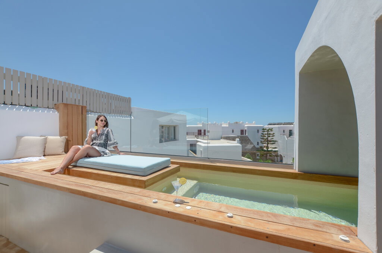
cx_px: 191
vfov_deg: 77.1
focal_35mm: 15
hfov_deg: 100.5
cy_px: 126
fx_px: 159
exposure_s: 1/800
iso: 100
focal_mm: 10
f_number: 5.6
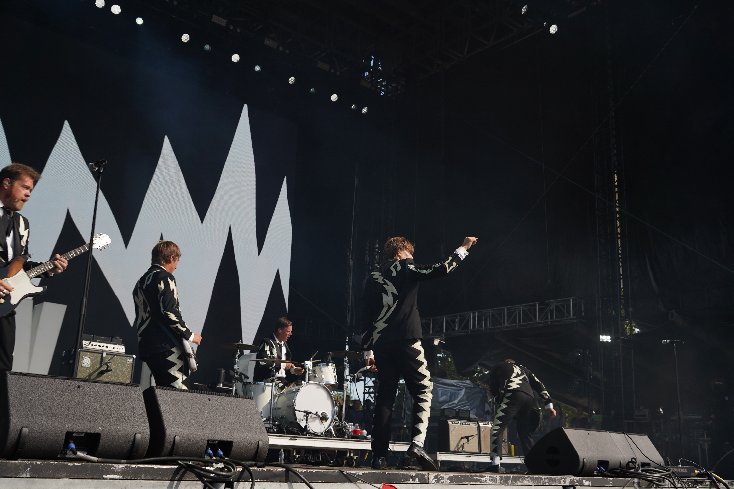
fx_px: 775
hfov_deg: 50.7
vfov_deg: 35.1
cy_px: 244
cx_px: 367
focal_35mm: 38
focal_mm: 38
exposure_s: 1/320
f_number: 6.3
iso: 100
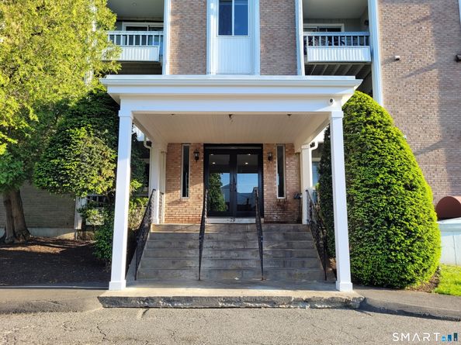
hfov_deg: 67.3
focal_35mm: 26
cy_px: 172
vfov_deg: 53.0
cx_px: 230
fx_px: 346
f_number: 1.8
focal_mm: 5.4
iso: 40
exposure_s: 1/427
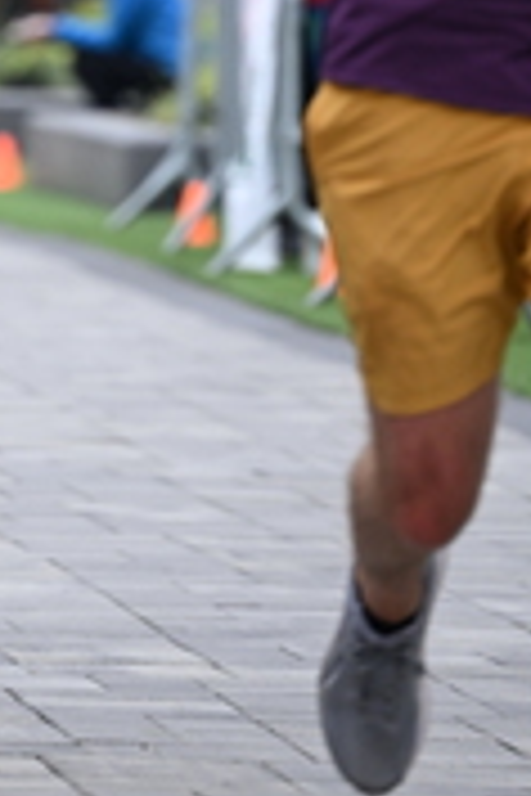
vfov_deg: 4.0
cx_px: -70
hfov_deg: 2.7
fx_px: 11327
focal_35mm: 512
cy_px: -378
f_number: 2.8
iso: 640
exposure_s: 1/2000
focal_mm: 165
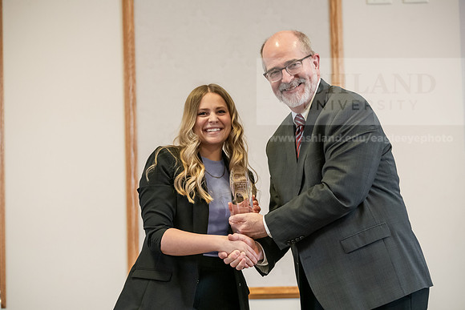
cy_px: 155
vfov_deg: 13.0
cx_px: 232
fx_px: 1357
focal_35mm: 105
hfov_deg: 19.5
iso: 2500
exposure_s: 1/200
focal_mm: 105
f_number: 4
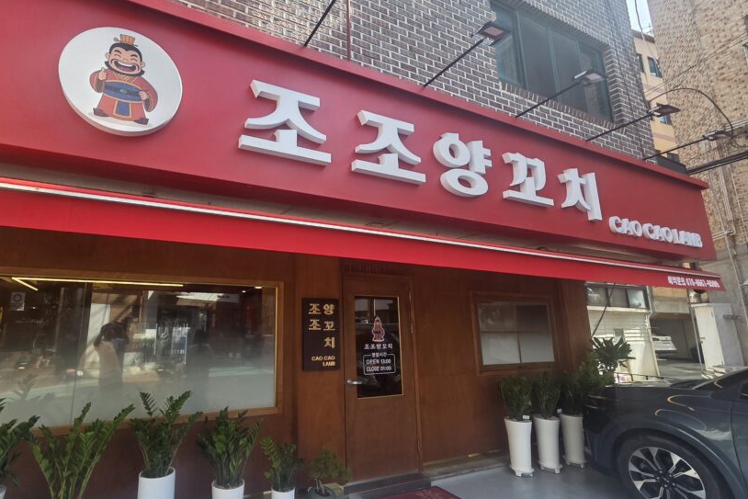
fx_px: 353
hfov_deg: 91.7
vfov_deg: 70.5
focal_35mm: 17
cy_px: 245
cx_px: 289
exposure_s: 1/256
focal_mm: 2.2
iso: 50
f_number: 2.2
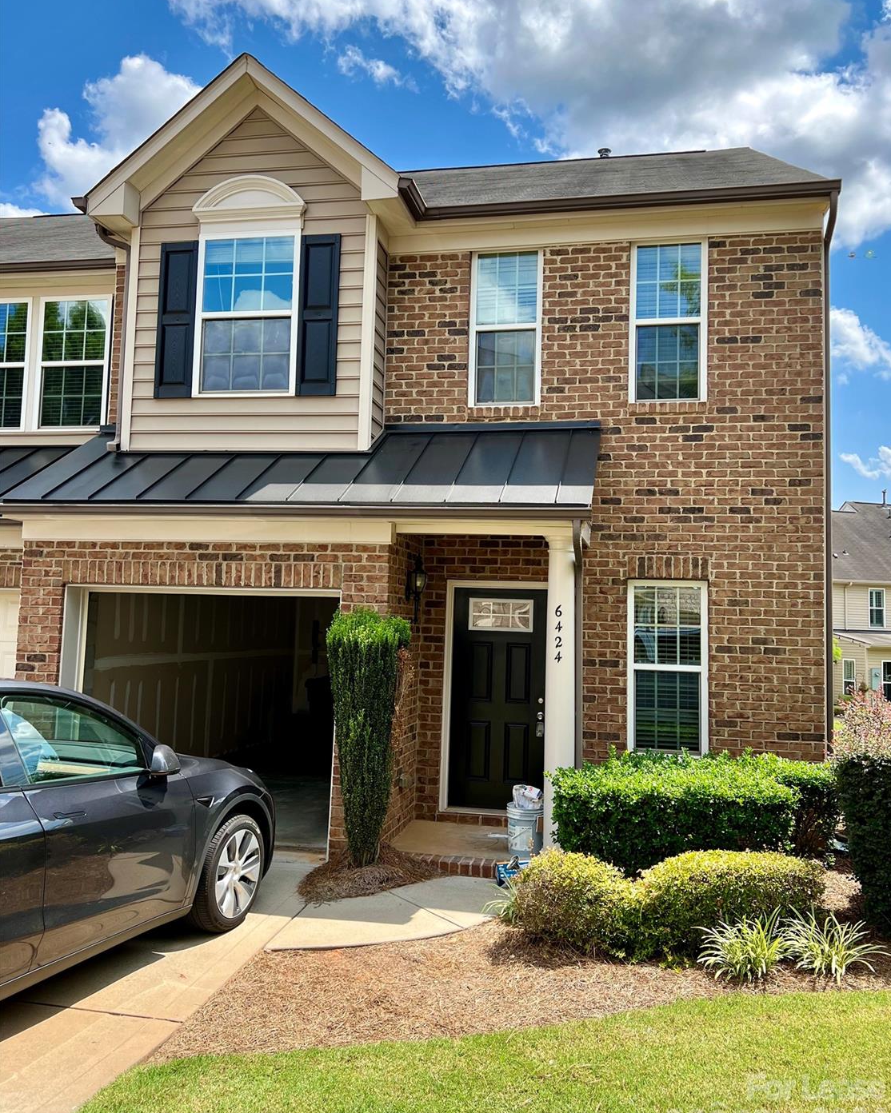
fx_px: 923
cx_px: 459
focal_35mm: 28
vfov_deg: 62.2
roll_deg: -0.1
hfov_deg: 51.5
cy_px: 545
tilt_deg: +5.6
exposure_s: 1/1934
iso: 50
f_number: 1.5
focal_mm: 5.7
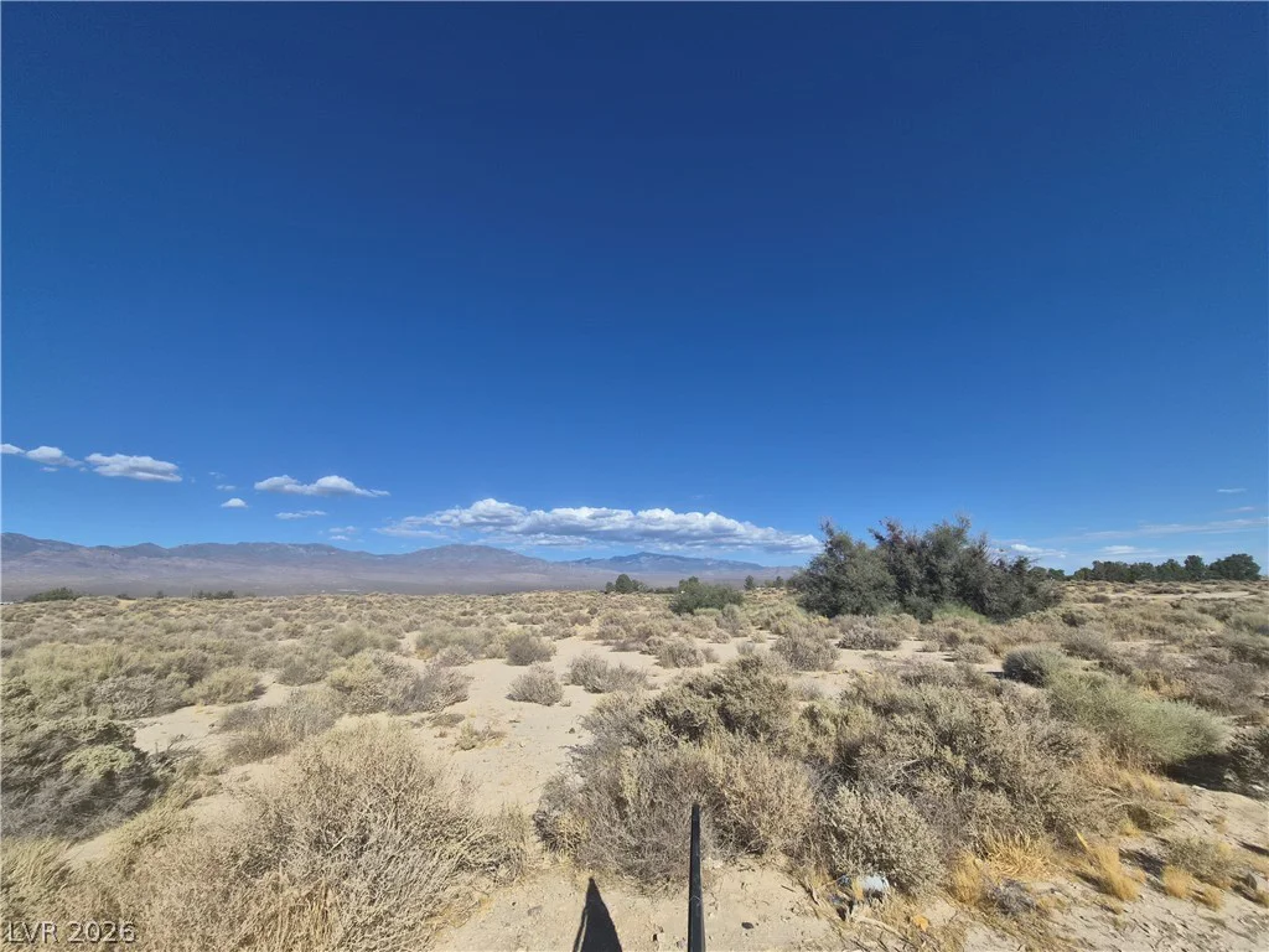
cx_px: 634
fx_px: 477
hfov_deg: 106.2
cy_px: 476
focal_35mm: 13
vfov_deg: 89.9
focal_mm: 1.7
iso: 25
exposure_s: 1/1900
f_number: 2.2
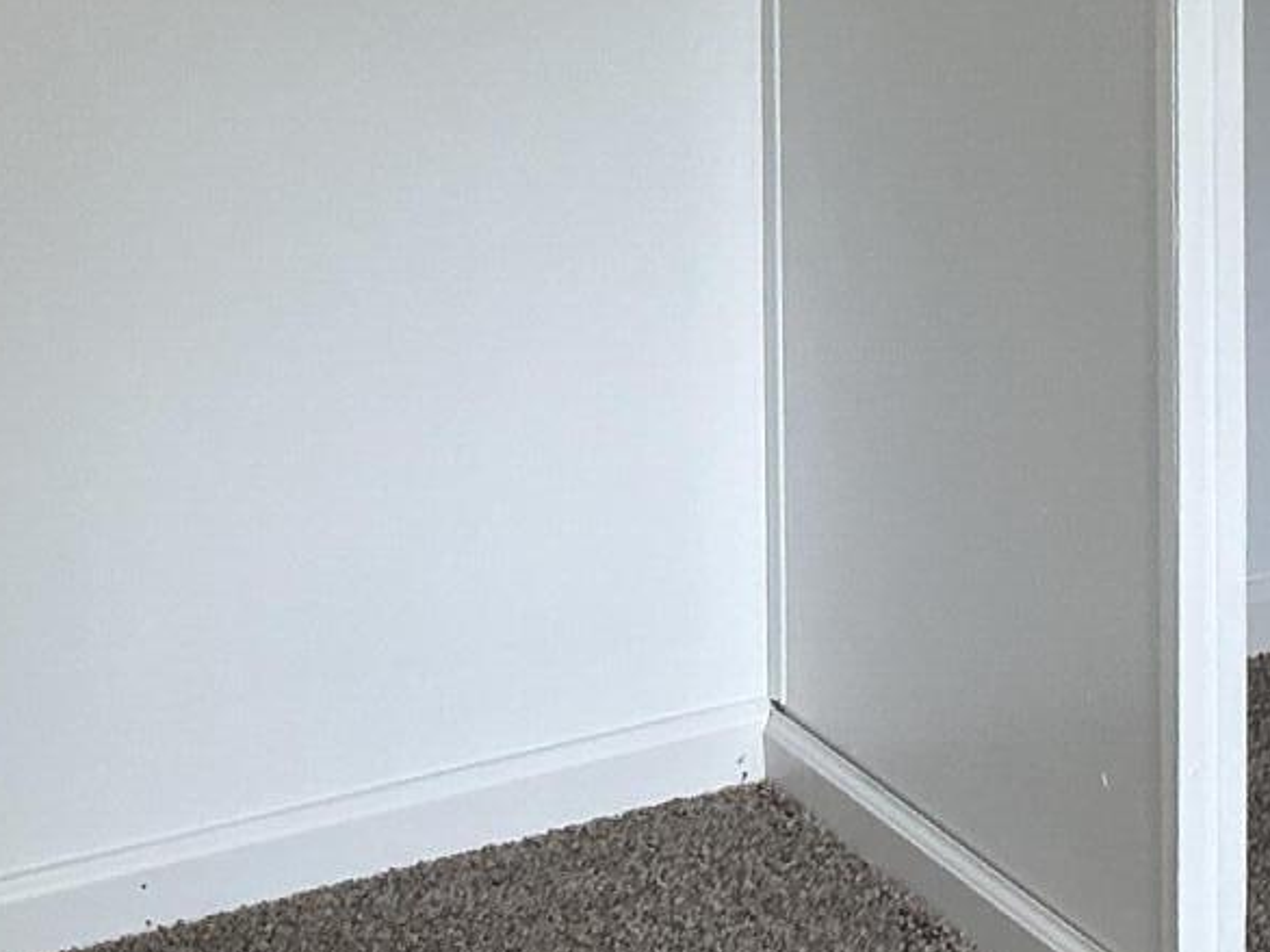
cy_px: -581
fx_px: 3631
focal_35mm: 99
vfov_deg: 13.8
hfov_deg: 19.8
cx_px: 683
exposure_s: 1/120
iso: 40
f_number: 1.8
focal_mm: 3
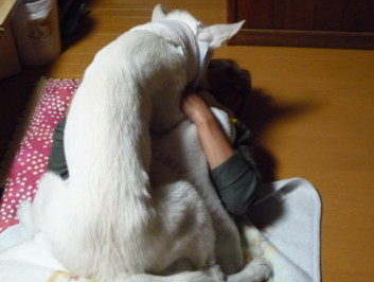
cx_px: 183
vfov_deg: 25.3
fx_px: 628
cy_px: 141
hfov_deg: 33.2
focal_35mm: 58
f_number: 4.3
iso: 800
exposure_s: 1/25
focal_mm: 8.8
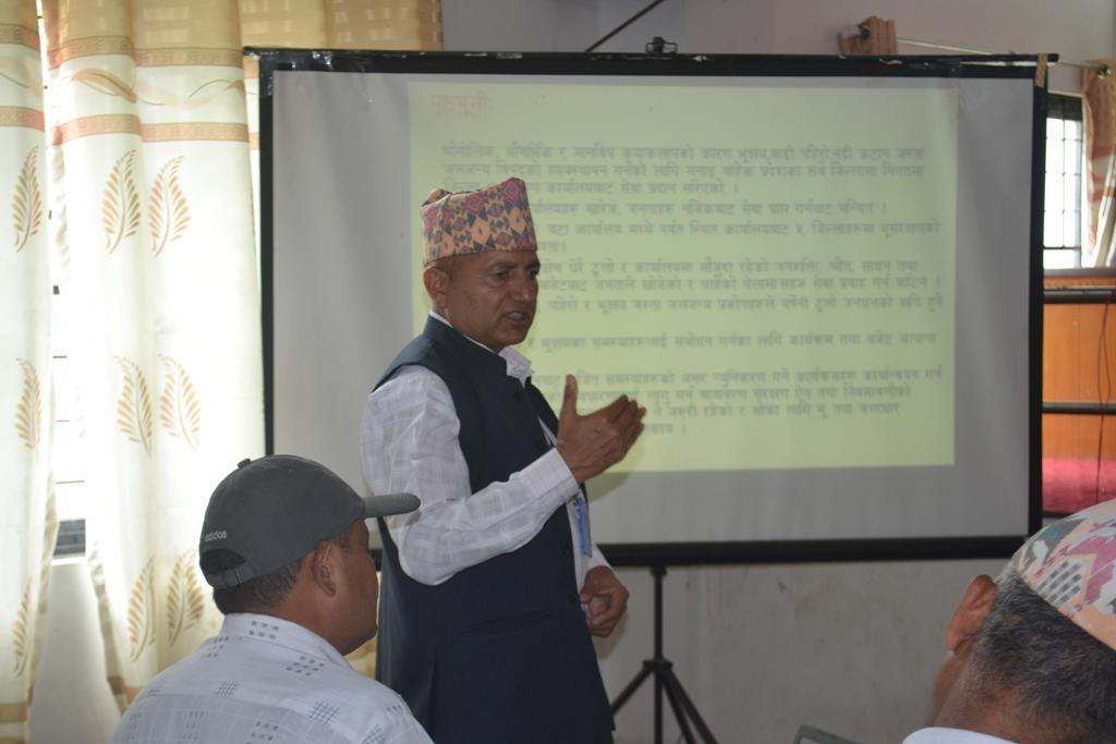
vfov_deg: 18.9
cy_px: 372
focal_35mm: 72
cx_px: 558
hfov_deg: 28.1
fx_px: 2232
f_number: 5.6
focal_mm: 48
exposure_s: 1/60
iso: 450
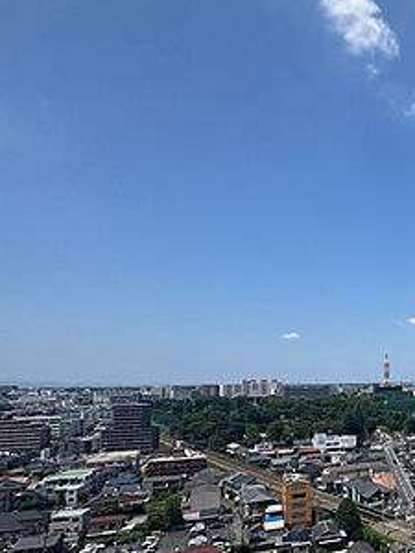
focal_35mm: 28
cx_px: 487
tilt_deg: +1.2
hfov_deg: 38.3
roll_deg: +1.3
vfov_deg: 62.2
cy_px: 359
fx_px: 448
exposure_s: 1/2770
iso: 50
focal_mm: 2.22
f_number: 2.2
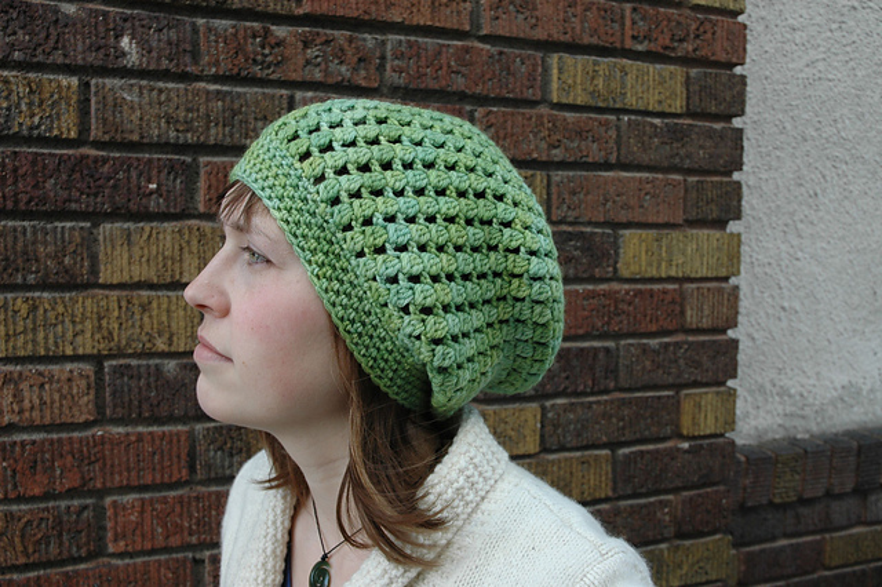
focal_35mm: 36
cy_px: 294
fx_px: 882
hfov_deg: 53.2
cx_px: 441
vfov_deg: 36.8
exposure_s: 1/100
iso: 400
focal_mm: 24
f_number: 7.1
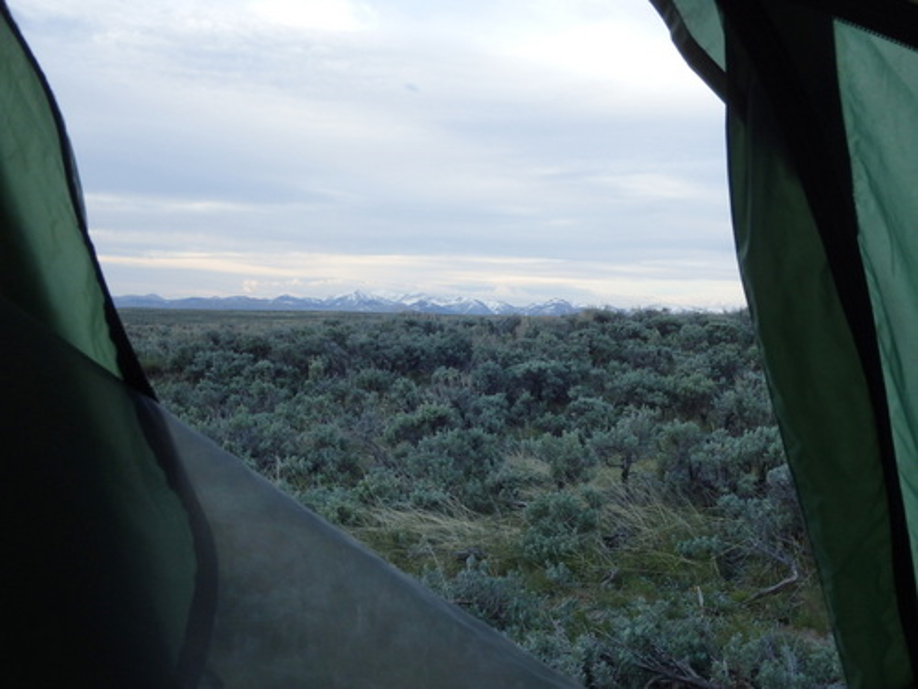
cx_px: 459
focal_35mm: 40
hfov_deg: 46.8
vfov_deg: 36.0
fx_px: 1061
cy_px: 344
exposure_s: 1/80
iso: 125
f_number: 4.7
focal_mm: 7.3
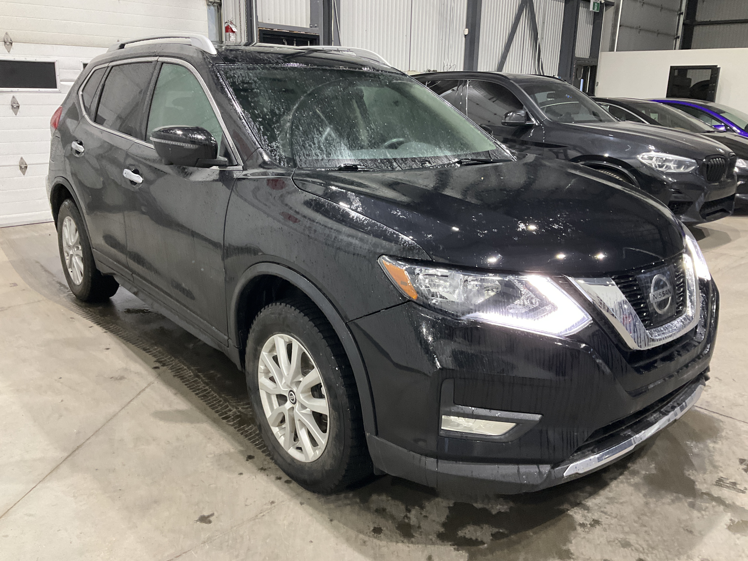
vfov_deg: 48.2
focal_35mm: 29
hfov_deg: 61.7
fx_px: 627
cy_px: 280
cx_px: 374
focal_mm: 3
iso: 200
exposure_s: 1/60
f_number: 1.8
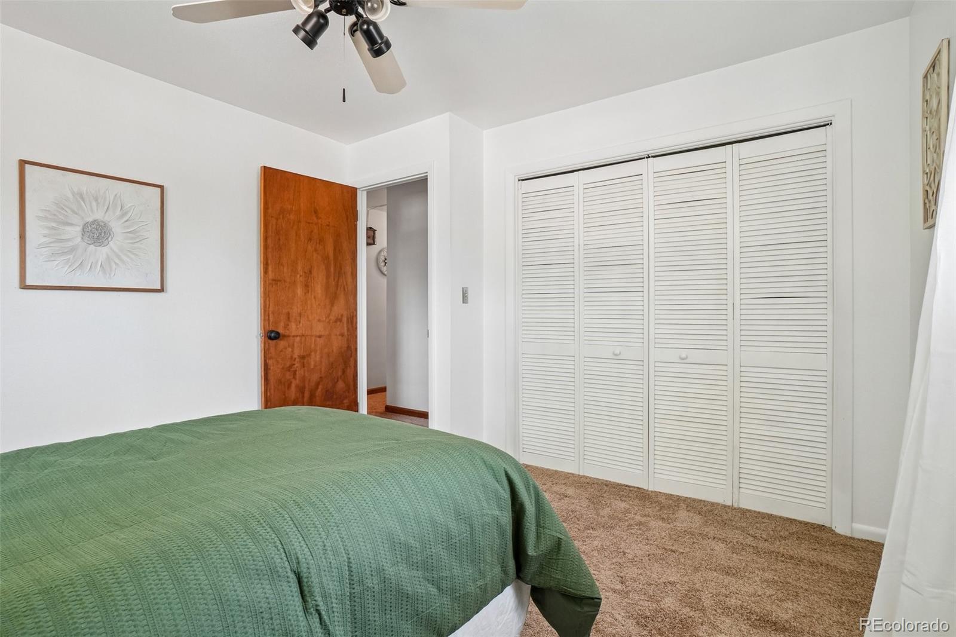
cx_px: 478
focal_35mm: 16
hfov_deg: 95.0
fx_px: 438
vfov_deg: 72.0
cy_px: 318
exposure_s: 1/13
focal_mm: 11
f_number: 8
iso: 400
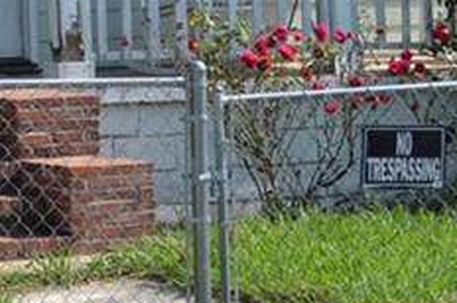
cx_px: -347
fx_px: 2523
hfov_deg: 9.8
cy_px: -100
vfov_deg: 6.8
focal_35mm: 199
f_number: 7.1
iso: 100
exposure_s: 1/200
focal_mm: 30
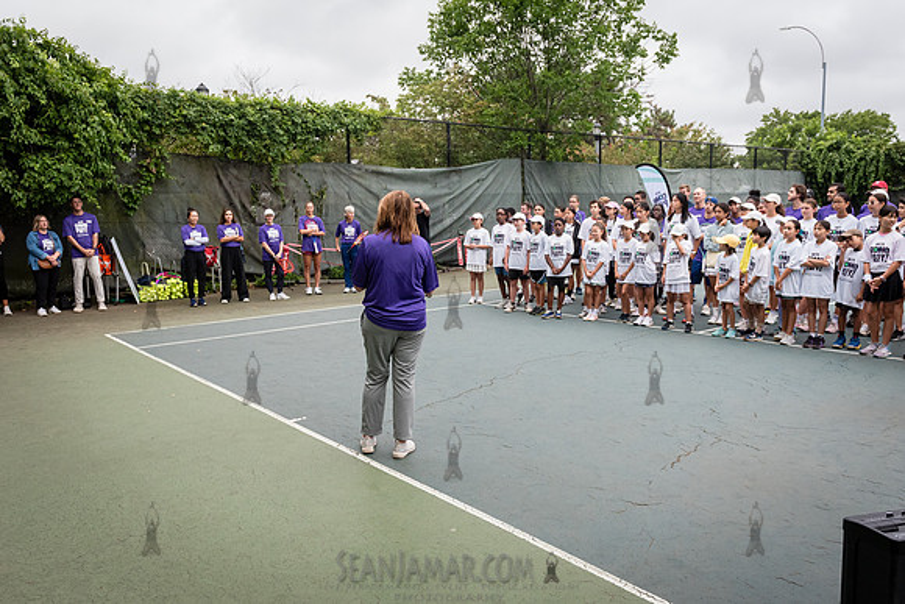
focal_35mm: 28
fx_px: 715
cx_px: 452
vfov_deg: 45.8
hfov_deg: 64.6
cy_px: 302
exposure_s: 1/2000
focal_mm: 26
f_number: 4.5
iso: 1600
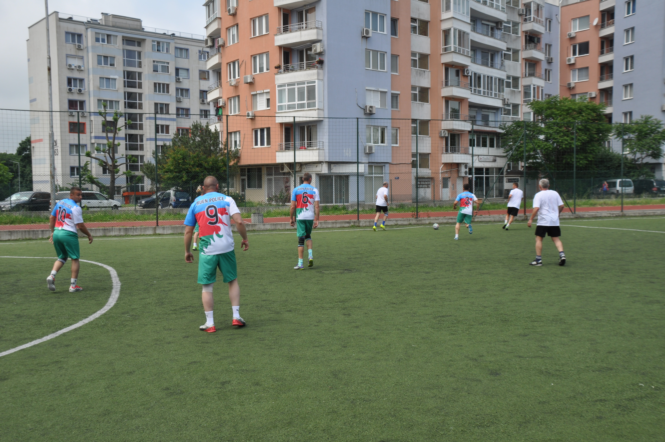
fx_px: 664
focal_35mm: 36
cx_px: 332
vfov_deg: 36.8
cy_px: 221
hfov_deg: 53.2
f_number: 8
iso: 200
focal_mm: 24
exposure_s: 1/250
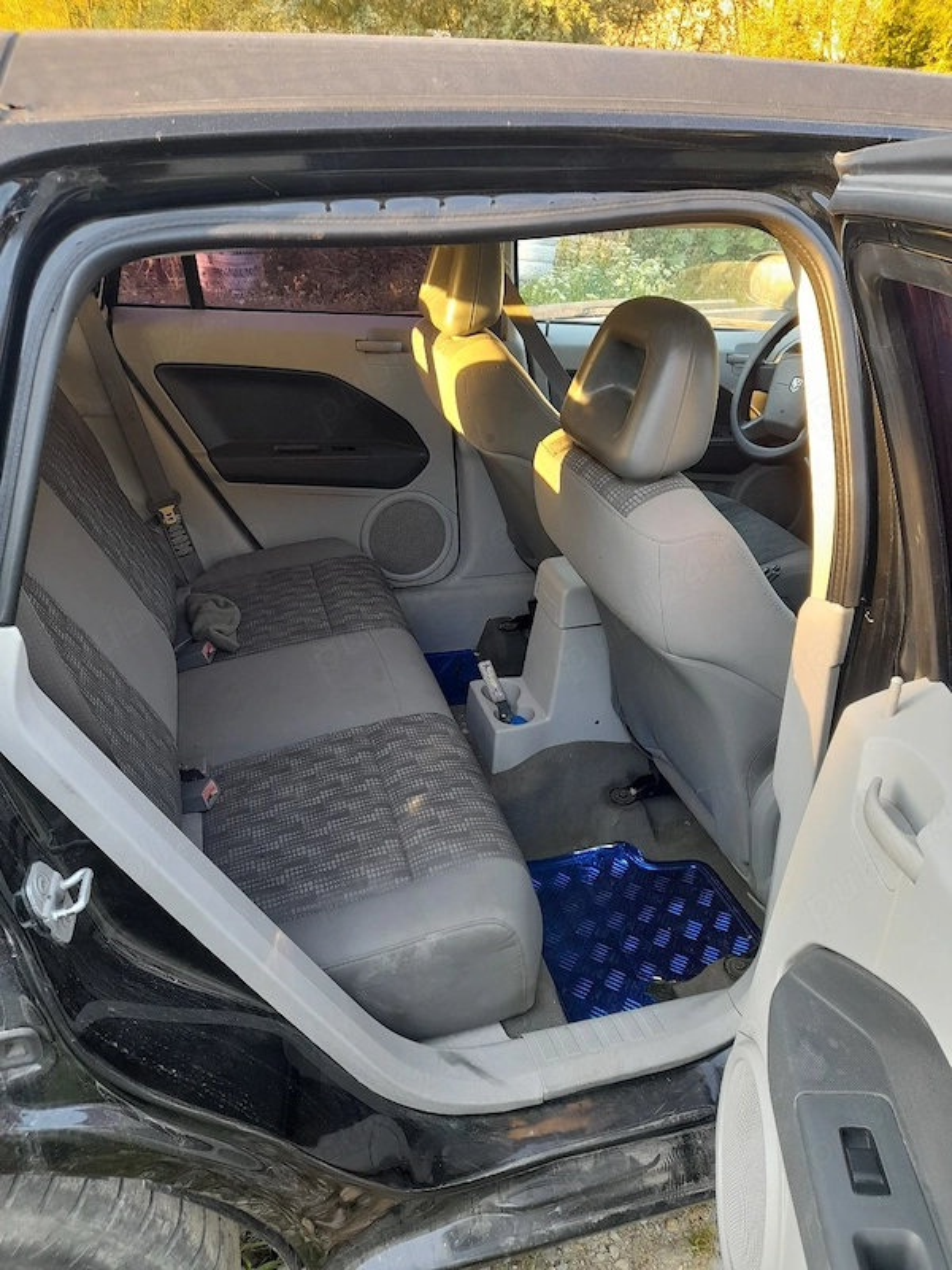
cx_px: 476
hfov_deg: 54.9
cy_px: 635
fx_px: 917
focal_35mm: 25
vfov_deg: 69.4
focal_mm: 4.6
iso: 125
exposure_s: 1/50
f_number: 2
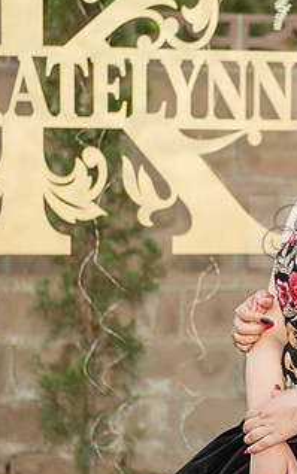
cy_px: 232
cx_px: 379
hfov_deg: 9.9
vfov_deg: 16.1
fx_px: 1682
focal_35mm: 130
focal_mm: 70
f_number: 3.5
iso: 400
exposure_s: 1/200
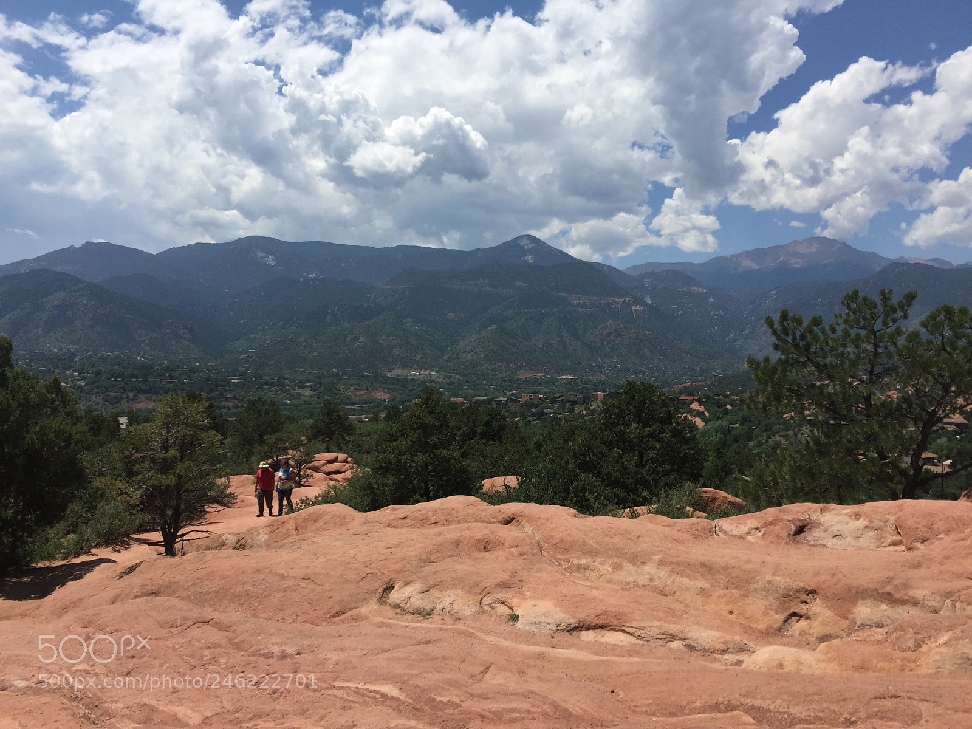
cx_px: 486
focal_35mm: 29
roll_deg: -1.8
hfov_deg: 61.7
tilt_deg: +2.0
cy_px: 364
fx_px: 814
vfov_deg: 48.2
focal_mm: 4.15
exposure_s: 1/3968
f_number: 2.2
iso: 32
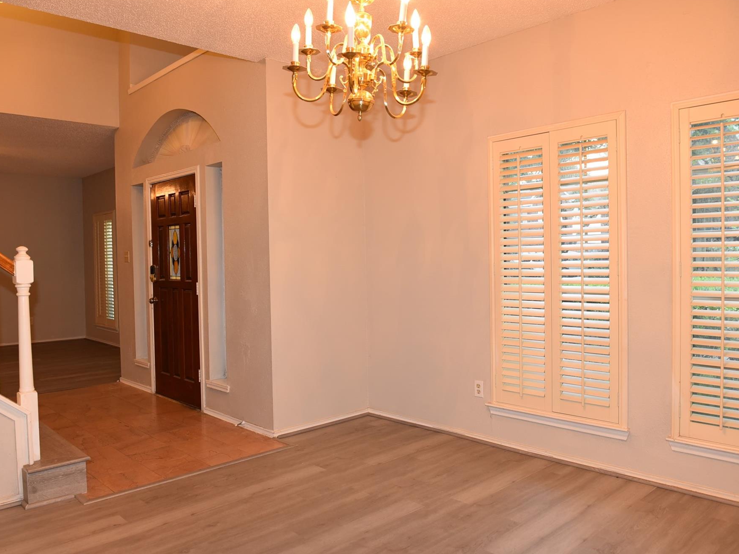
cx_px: 348
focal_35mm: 27
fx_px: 576
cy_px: 276
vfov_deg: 51.3
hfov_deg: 65.3
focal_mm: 24
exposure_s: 1/60
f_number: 4
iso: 800
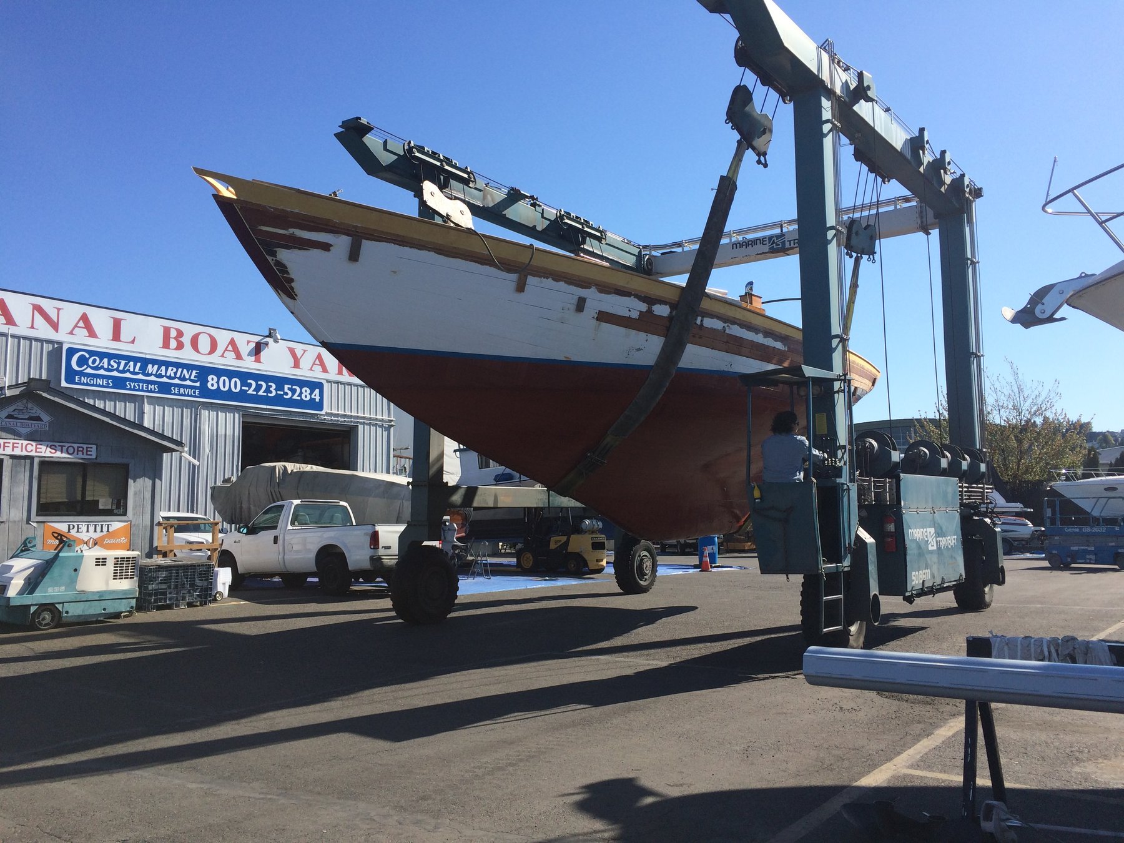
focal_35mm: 29
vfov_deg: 48.2
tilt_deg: +7.3
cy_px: 422
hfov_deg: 61.7
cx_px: 562
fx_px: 942
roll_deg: -1.0
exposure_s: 1/1953
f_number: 2.2
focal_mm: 4.15
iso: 32
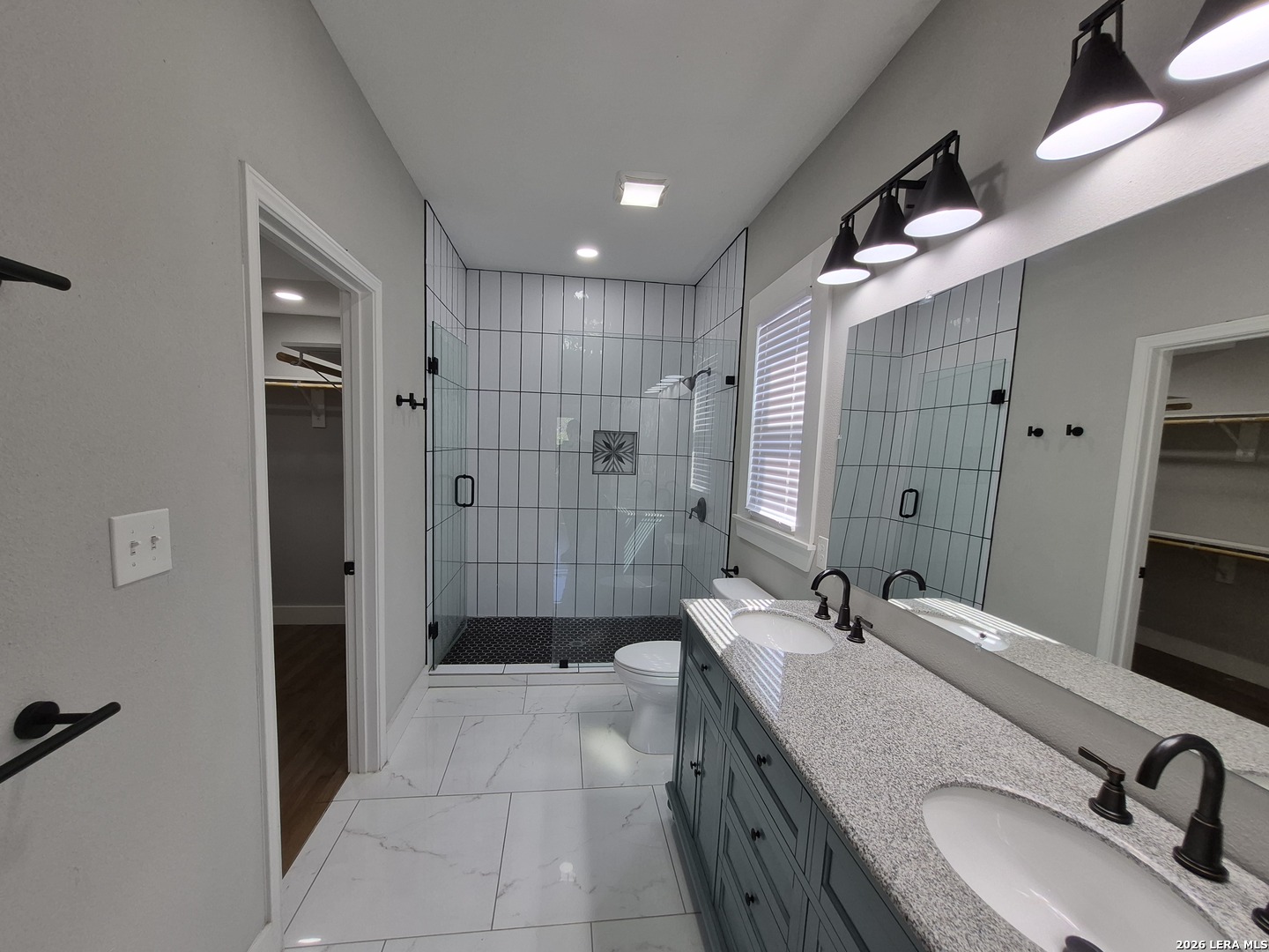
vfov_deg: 89.9
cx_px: 634
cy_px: 476
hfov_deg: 106.2
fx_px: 477
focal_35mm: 13
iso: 50
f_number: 2.2
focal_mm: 1.74
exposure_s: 1/120
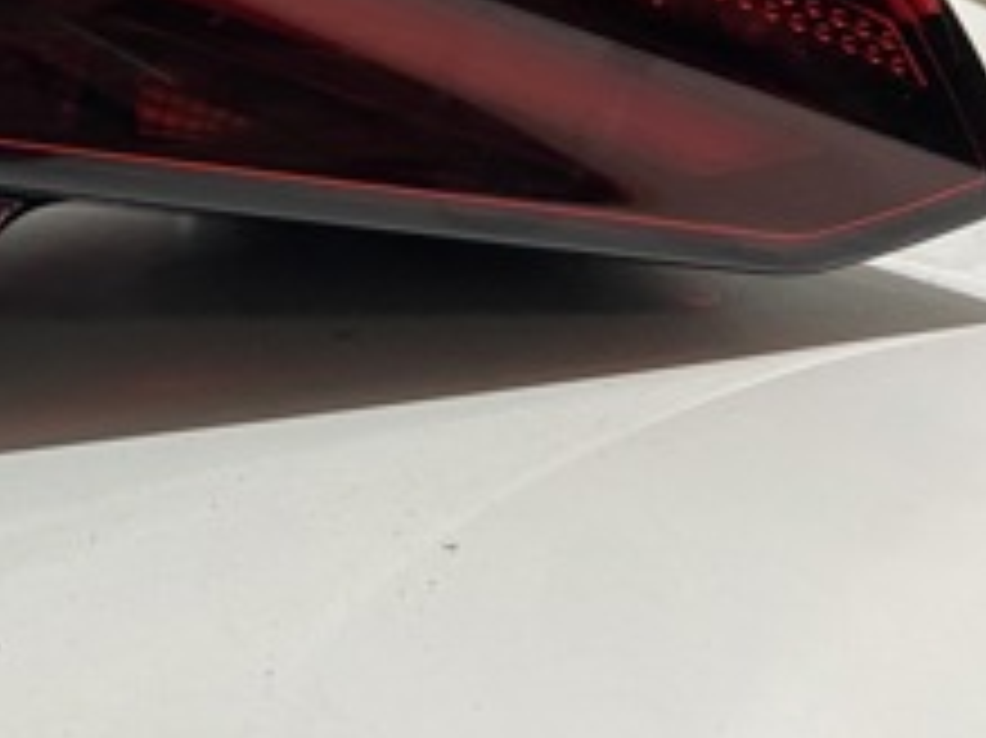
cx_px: -225
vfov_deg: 18.8
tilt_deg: -13.7
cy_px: -11
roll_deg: +2.0
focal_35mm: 76
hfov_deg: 23.3
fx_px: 2164
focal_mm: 4.25
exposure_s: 1/50
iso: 160
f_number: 1.8
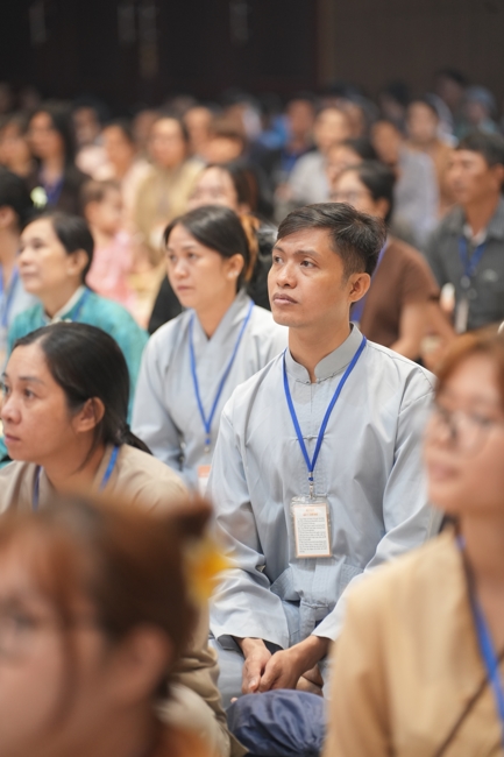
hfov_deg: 10.2
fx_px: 2836
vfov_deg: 15.2
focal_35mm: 135
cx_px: 252
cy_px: 378
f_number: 2.8
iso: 2000
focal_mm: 135
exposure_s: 1/100
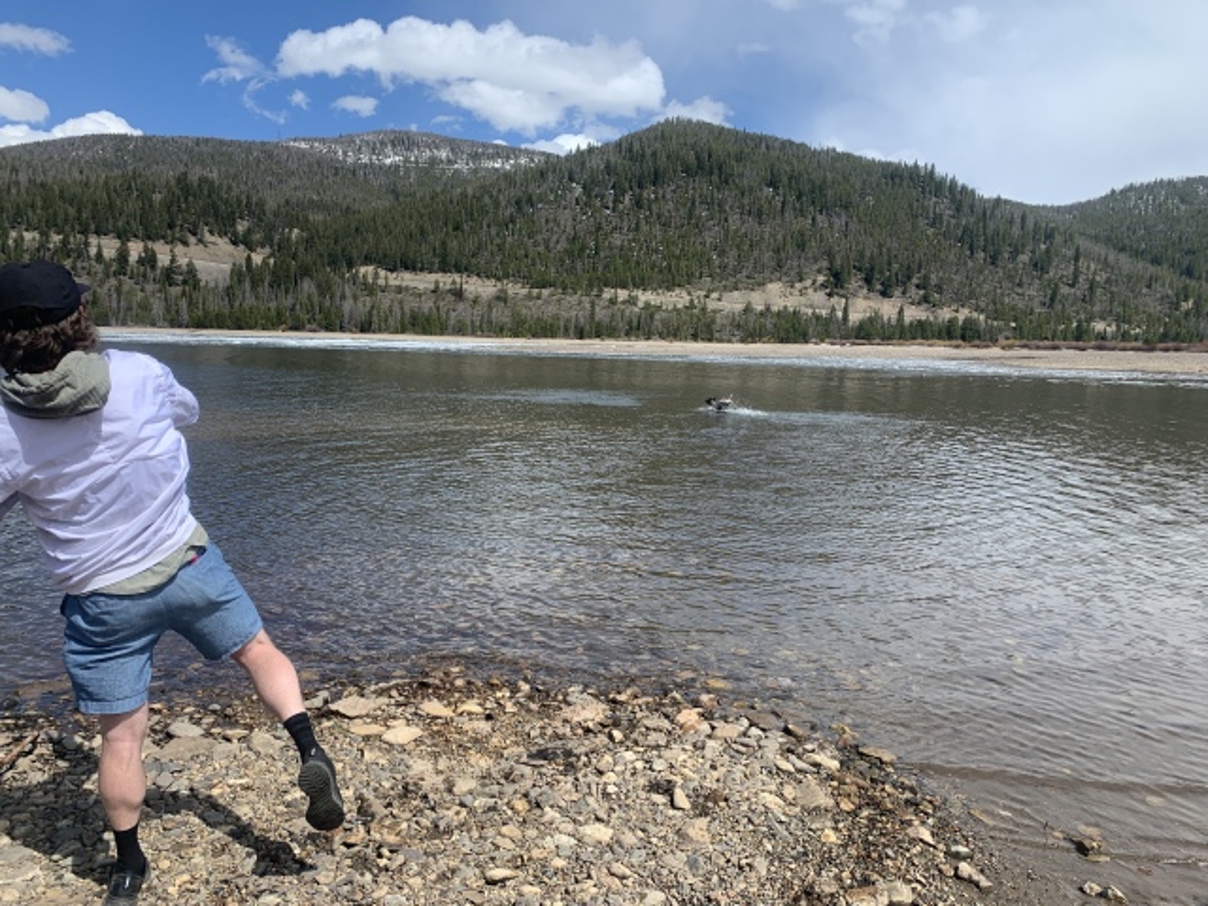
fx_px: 907
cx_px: 604
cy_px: 453
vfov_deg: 53.1
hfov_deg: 67.3
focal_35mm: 26
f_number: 1.8
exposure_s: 1/2033
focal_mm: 4.25
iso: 25
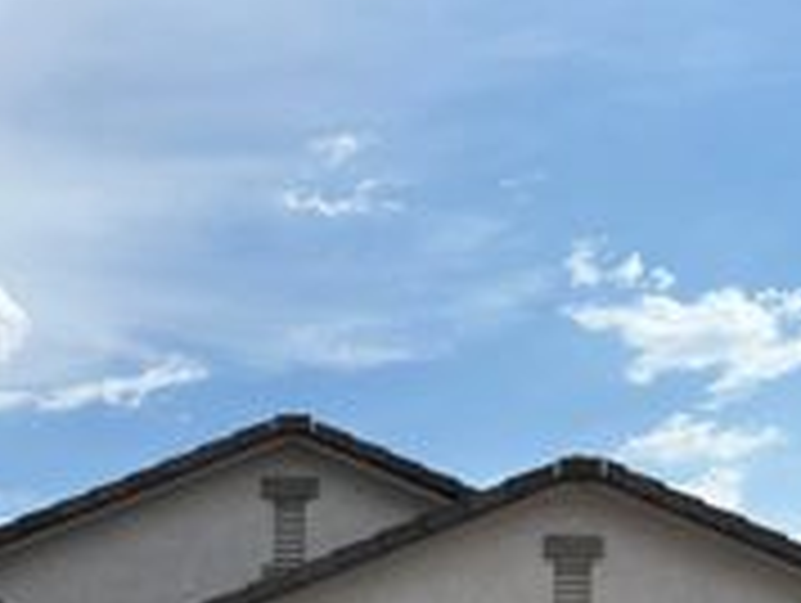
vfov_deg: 18.6
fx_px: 1691
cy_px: 808
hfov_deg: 26.5
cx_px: 256
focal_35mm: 73
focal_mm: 5.96
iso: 50
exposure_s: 1/6711
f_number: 1.6
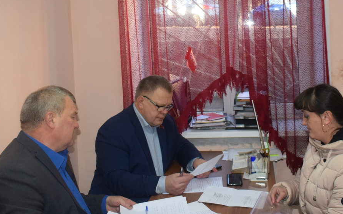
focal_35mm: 35
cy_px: 113
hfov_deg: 55.3
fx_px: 327
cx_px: 185
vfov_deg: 36.3
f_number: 5
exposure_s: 1/100
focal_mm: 20
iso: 800
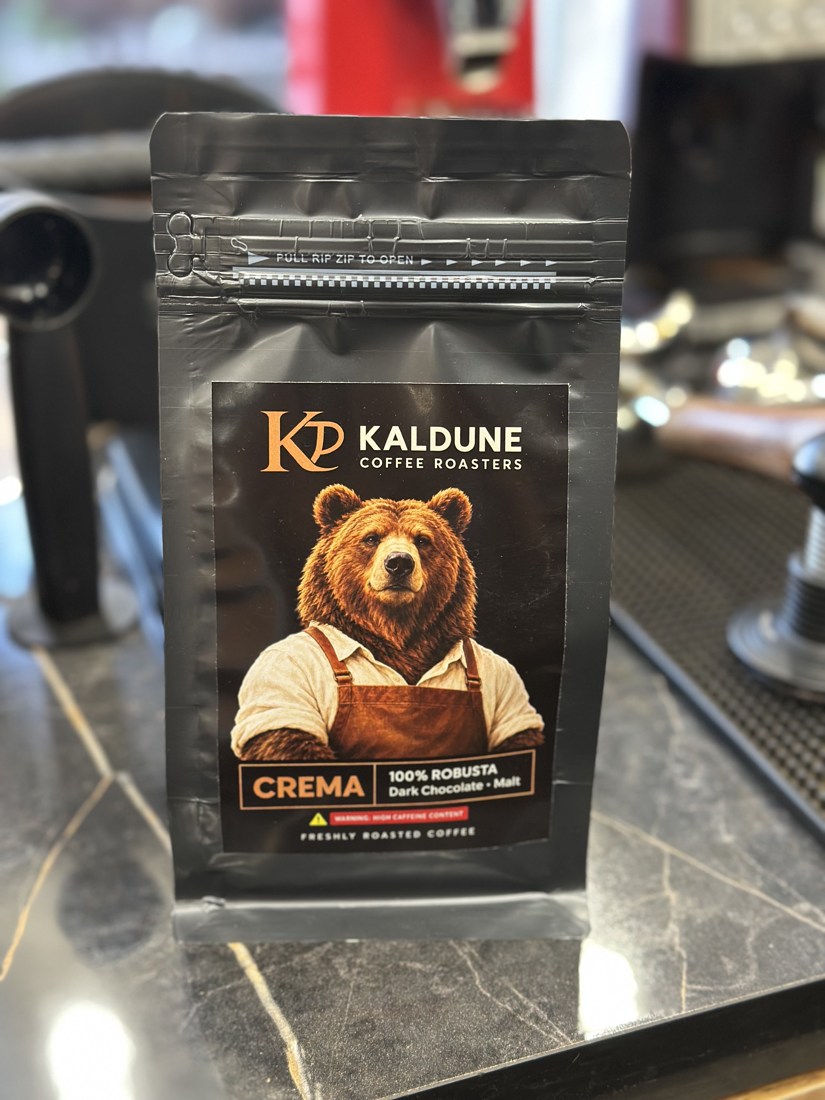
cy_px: 550
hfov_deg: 30.3
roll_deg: +0.1
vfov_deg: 39.7
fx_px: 1525
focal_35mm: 48
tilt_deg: -27.4
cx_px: 412
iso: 320
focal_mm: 6.86
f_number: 1.78
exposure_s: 1/50
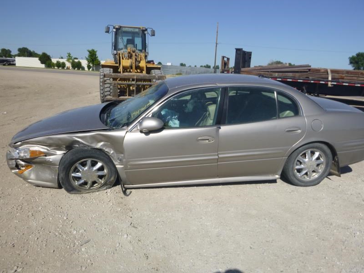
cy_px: 136
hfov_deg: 69.4
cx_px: 182
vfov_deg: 54.9
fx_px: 263
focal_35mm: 25
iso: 100
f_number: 3.9
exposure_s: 1/800
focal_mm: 4.5
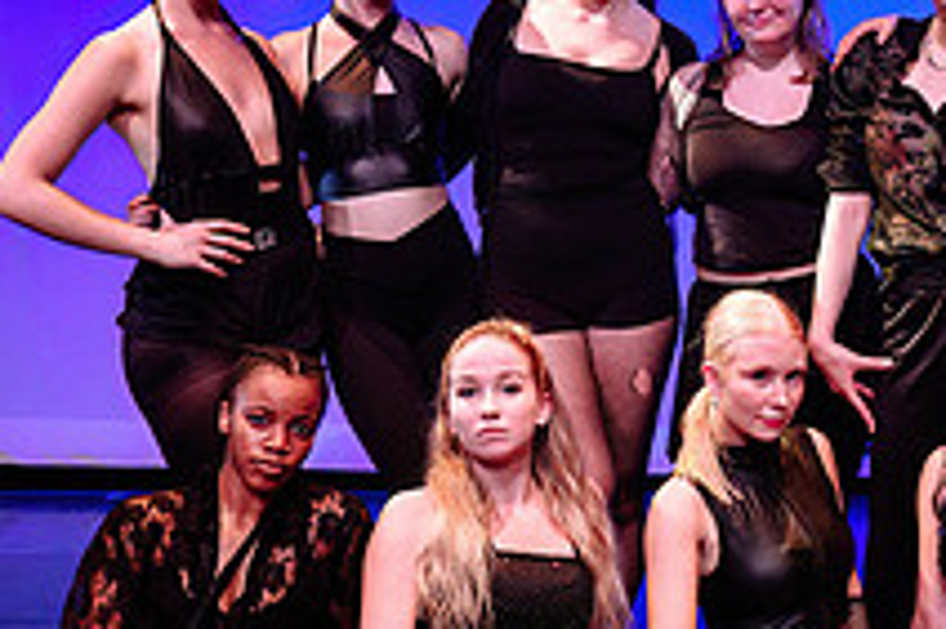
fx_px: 2311
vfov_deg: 15.5
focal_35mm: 88
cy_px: 282
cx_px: 928
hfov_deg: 22.3
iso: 1250
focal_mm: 28
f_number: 4.5
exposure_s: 1/240
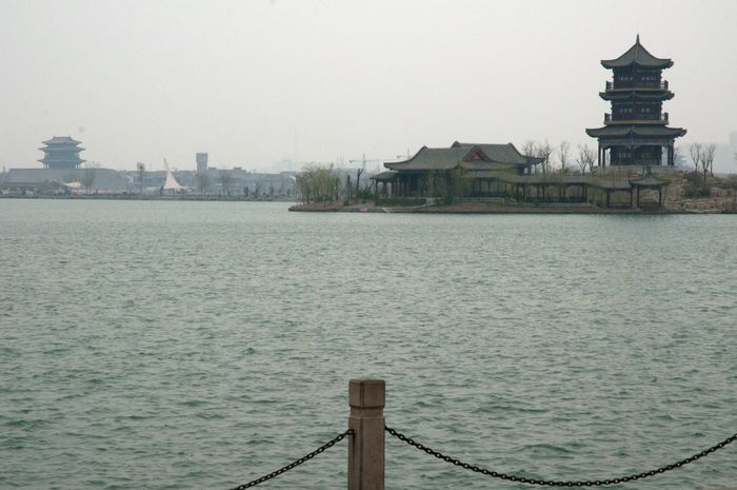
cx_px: 368
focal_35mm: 105
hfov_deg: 19.5
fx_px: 2147
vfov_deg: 13.0
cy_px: 245
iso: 500
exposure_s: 1/125
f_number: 14
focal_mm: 70
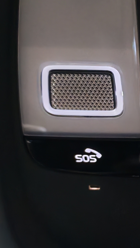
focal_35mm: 93
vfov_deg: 22.9
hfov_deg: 12.5
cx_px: 202
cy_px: 140
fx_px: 613
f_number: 1.9
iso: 1297
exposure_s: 1/100
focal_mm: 6.12
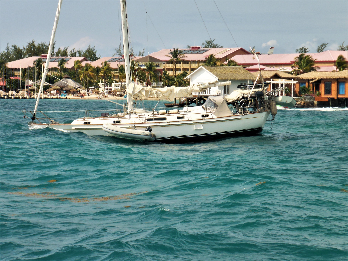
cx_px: 174
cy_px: 130
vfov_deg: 9.6
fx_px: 1558
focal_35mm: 155
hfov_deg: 12.7
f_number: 5.9
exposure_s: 1/500
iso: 125
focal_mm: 22.8
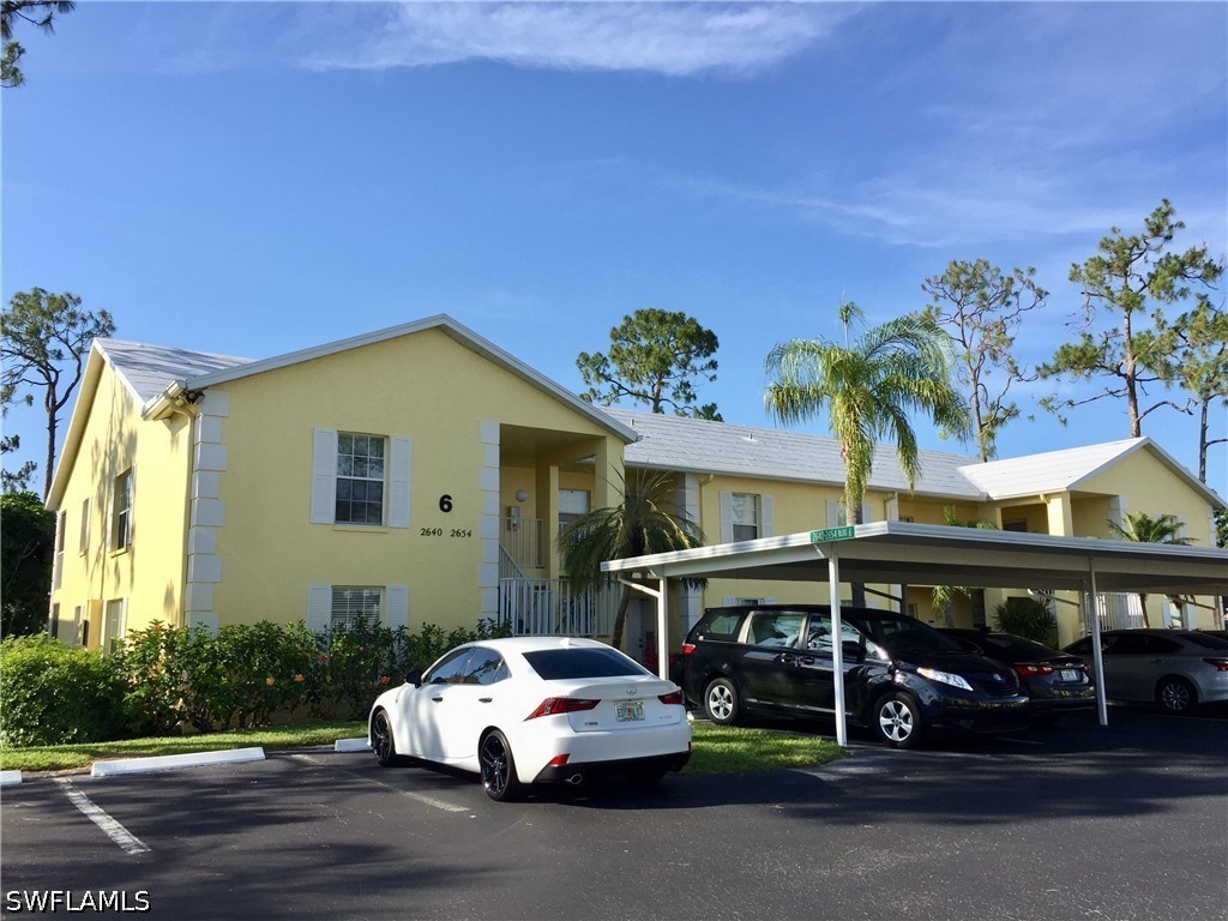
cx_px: 614
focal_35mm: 29
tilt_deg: +10.0
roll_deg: -0.2
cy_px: 460
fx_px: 1029
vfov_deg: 48.2
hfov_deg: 61.7
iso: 32
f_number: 2.2
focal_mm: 4.15
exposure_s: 1/1464
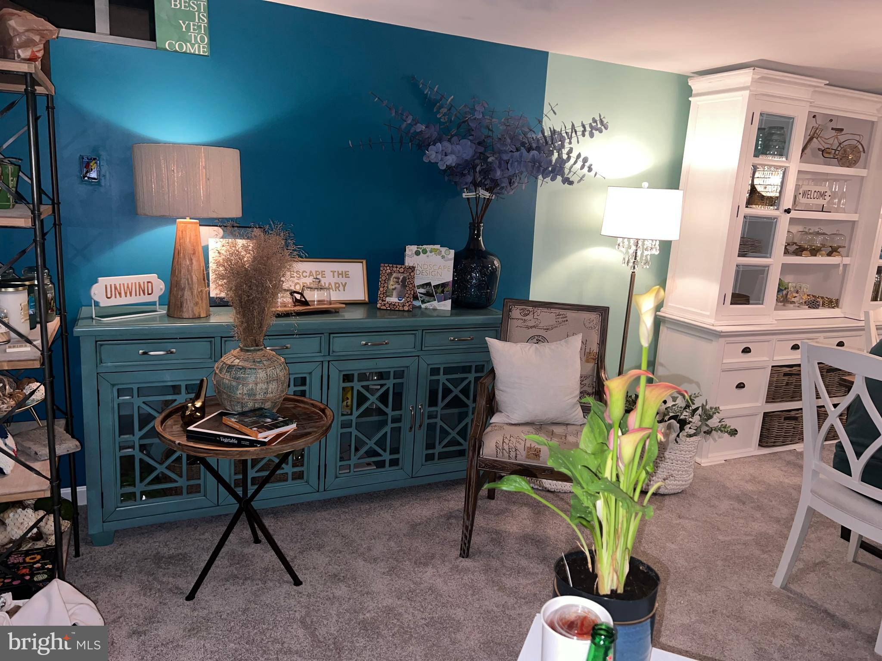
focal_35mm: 26
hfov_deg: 67.3
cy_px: 330
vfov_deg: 53.1
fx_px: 662
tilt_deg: -11.1
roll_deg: -3.4
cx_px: 441
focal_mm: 5.7
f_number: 1.5
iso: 100
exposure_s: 1/13
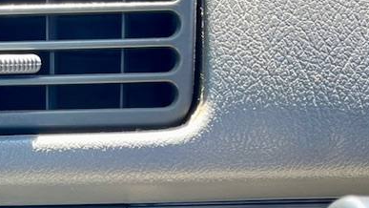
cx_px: -52
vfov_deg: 12.7
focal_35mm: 90
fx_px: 881
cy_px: 316
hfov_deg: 22.2
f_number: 1.6
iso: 80
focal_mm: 5.1
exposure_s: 1/121
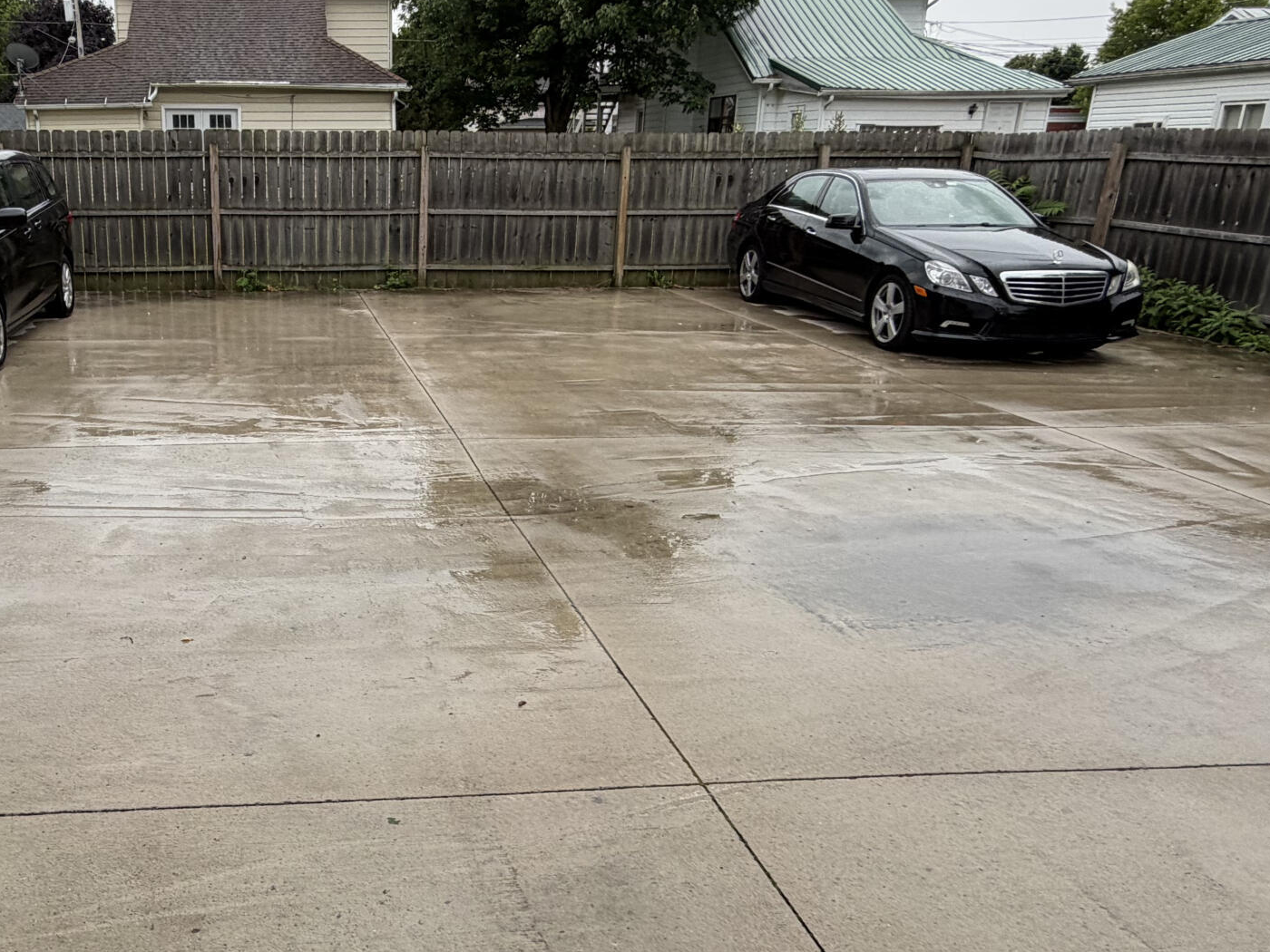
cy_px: 508
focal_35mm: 30
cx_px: 350
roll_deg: -1.6
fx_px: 1101
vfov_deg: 46.8
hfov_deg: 57.5
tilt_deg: -18.2
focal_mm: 2.22
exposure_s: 1/121
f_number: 2.2
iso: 50
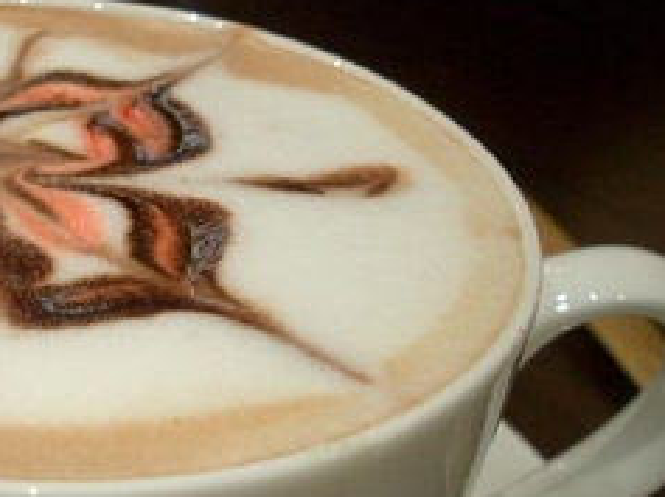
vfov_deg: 20.6
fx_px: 1362
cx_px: 87
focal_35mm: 71
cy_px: 314
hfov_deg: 26.7
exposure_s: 1/20
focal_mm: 5.8
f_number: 2.6
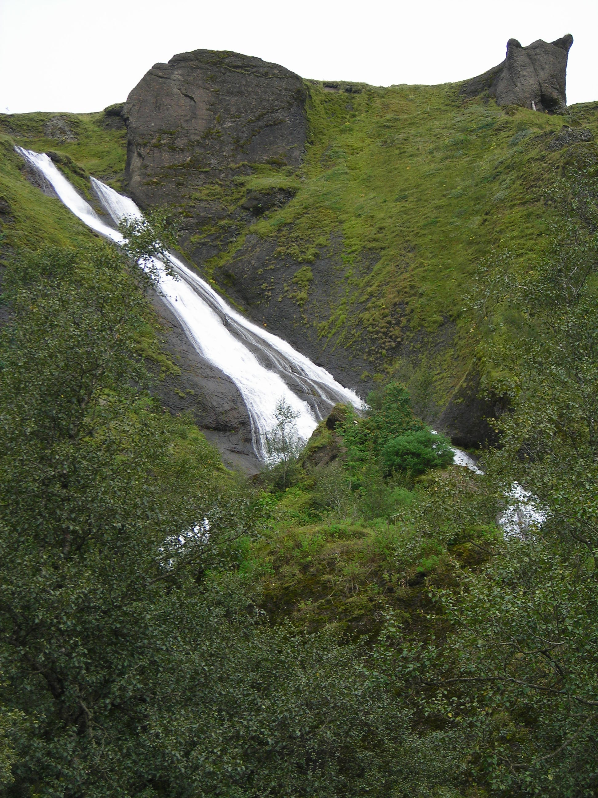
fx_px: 1774
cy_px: 399
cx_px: 299
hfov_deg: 19.1
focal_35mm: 77
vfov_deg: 25.3
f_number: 4.2
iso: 50
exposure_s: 1/117
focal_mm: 12.7
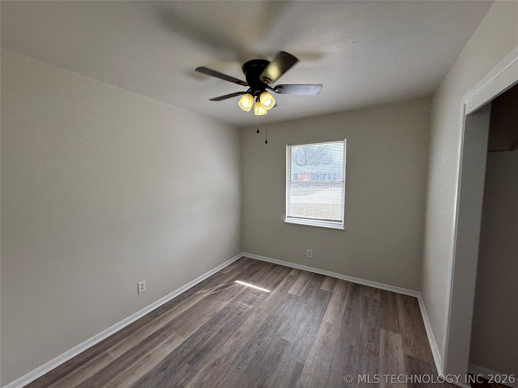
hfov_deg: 102.1
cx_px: 259
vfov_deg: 85.7
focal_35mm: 14
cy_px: 194
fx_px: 209
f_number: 2.2
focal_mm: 2.22
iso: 64
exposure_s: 1/181
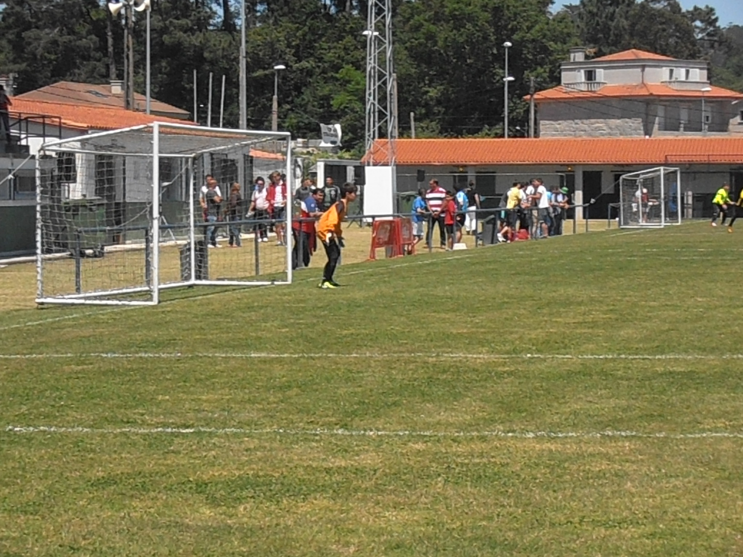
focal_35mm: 138
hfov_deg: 14.3
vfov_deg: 10.7
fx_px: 2962
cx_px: 372
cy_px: 278
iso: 400
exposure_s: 1/320
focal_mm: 24.39
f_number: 15
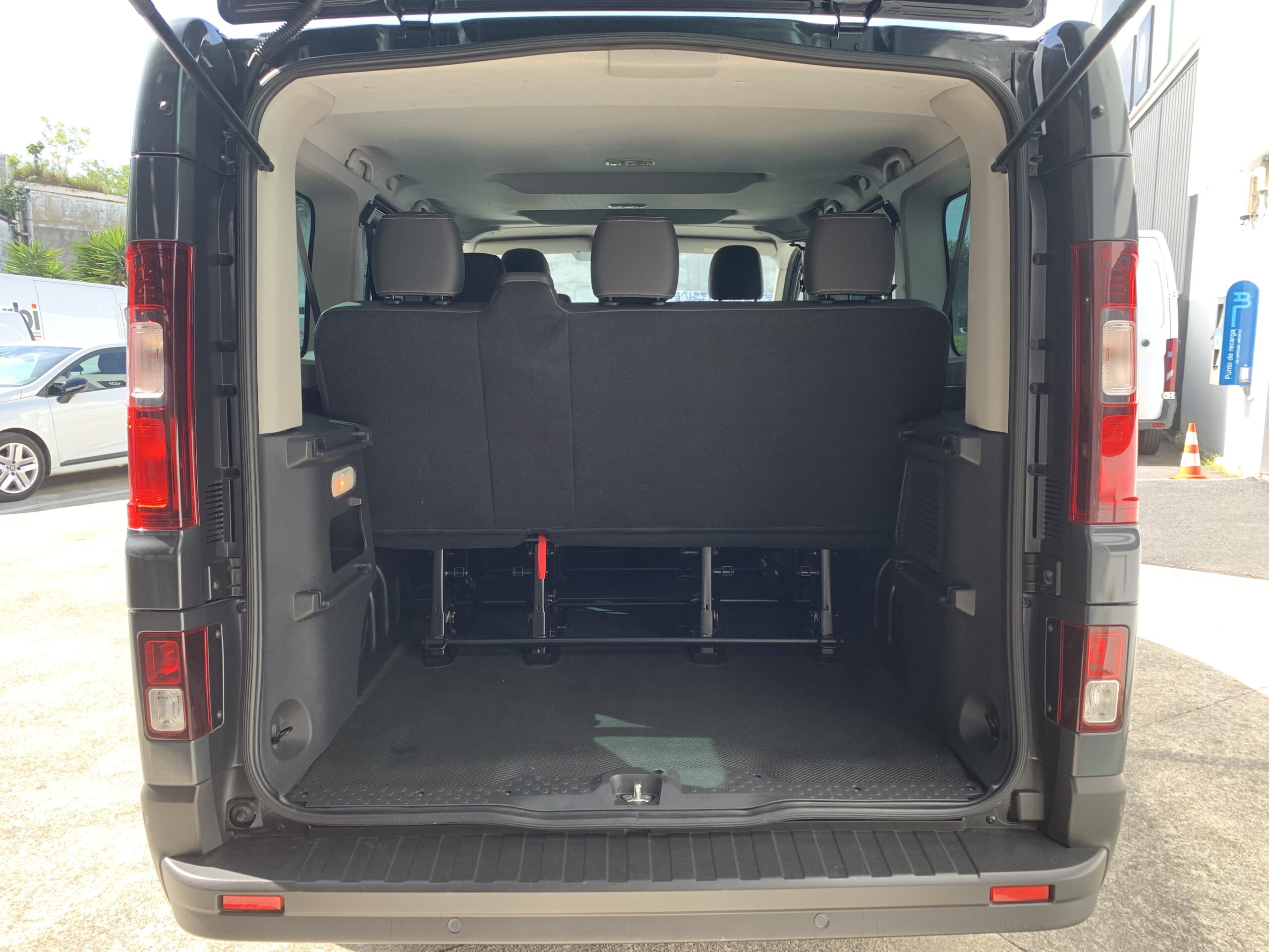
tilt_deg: -8.6
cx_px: 634
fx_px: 953
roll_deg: +0.6
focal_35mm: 26
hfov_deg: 67.3
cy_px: 476
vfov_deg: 53.1
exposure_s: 1/154
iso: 25
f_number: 1.8
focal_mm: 4.25
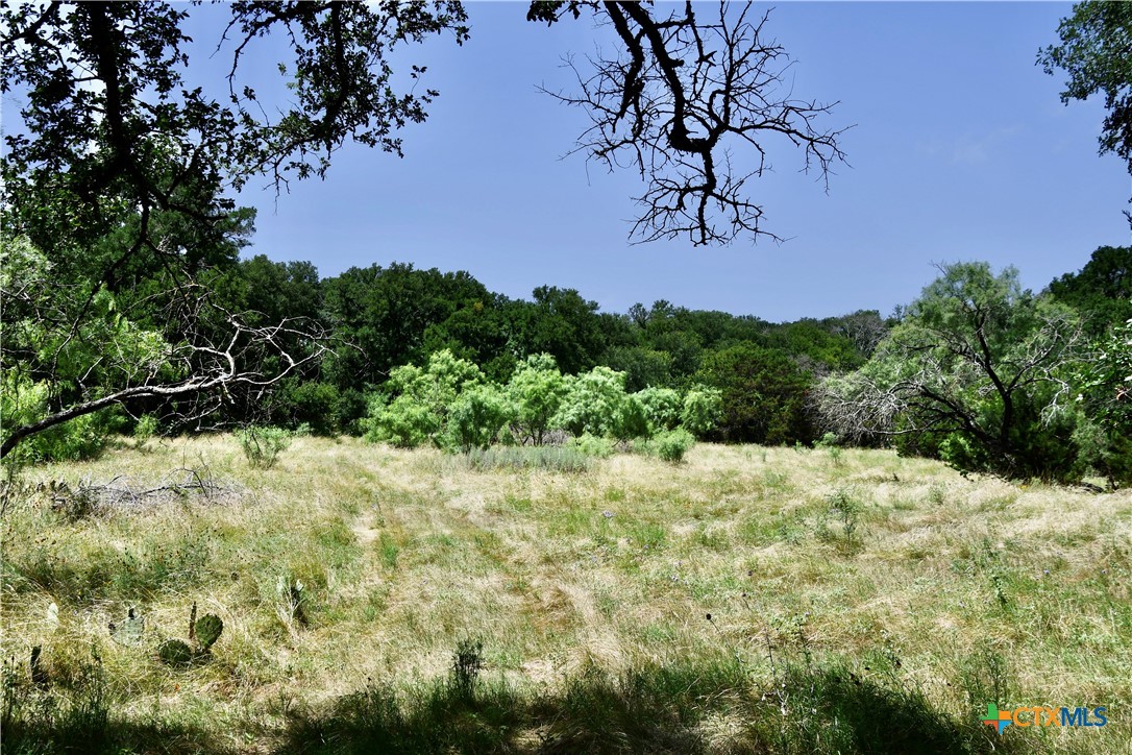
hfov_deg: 42.7
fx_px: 1446
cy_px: 378
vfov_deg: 29.2
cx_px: 566
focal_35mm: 46
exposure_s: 1/320
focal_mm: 31
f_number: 9
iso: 100
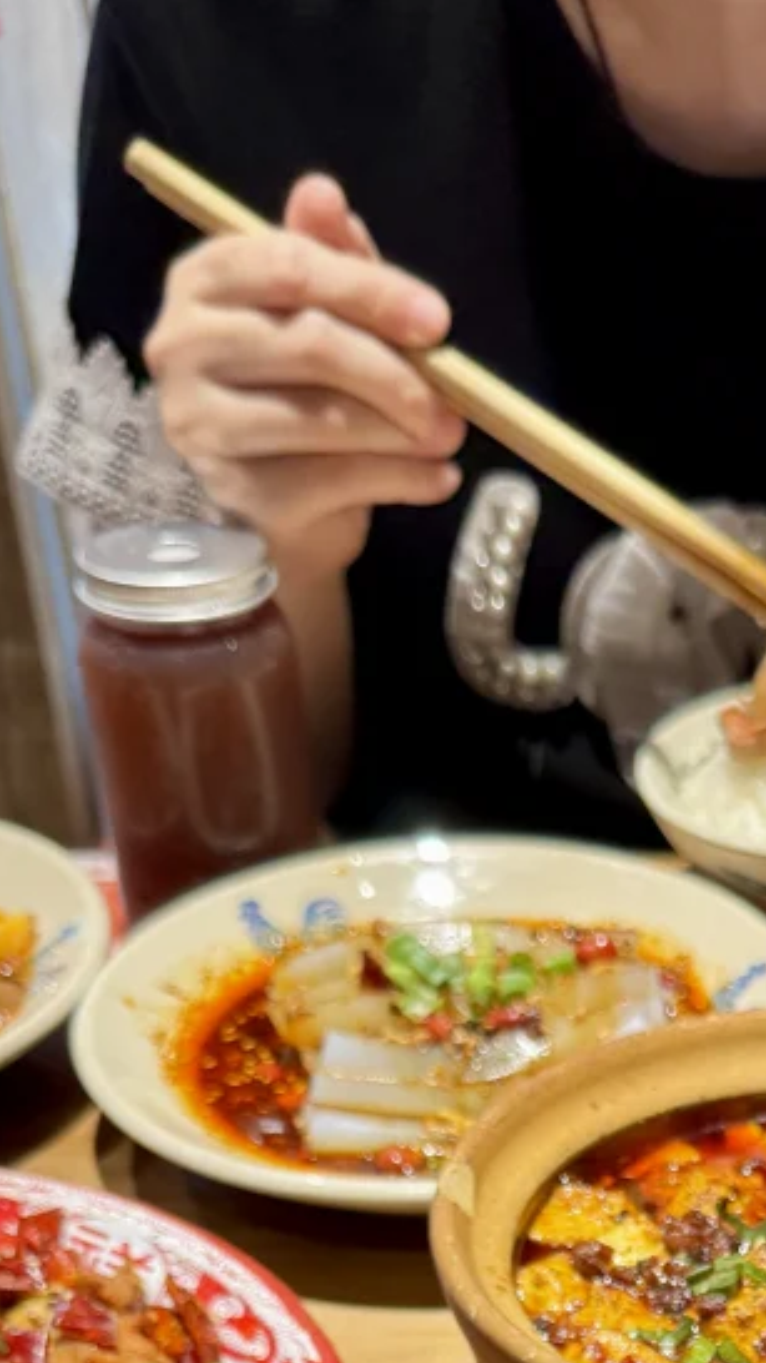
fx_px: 2492
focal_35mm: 69
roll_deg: +0.1
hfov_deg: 17.0
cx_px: 806
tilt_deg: -41.4
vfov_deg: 26.5
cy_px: 1715
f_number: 1.78
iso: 80
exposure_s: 1/100
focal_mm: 6.76
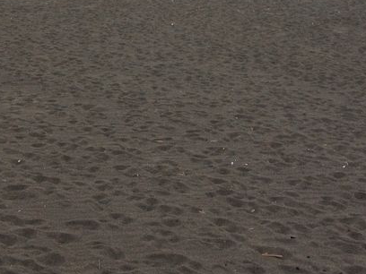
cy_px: -39
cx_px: 177
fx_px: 888
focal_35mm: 84
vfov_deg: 16.9
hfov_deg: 23.3
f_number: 2.4
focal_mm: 4.28
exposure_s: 1/1104
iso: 50
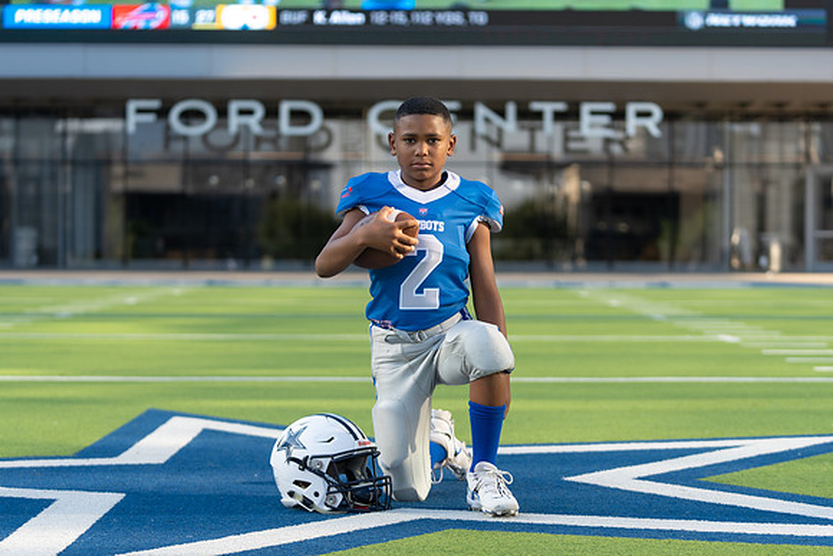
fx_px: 1947
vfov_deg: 16.2
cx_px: 432
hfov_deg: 24.1
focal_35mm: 84
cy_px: 272
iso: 100
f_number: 2.8
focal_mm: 77
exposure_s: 1/500
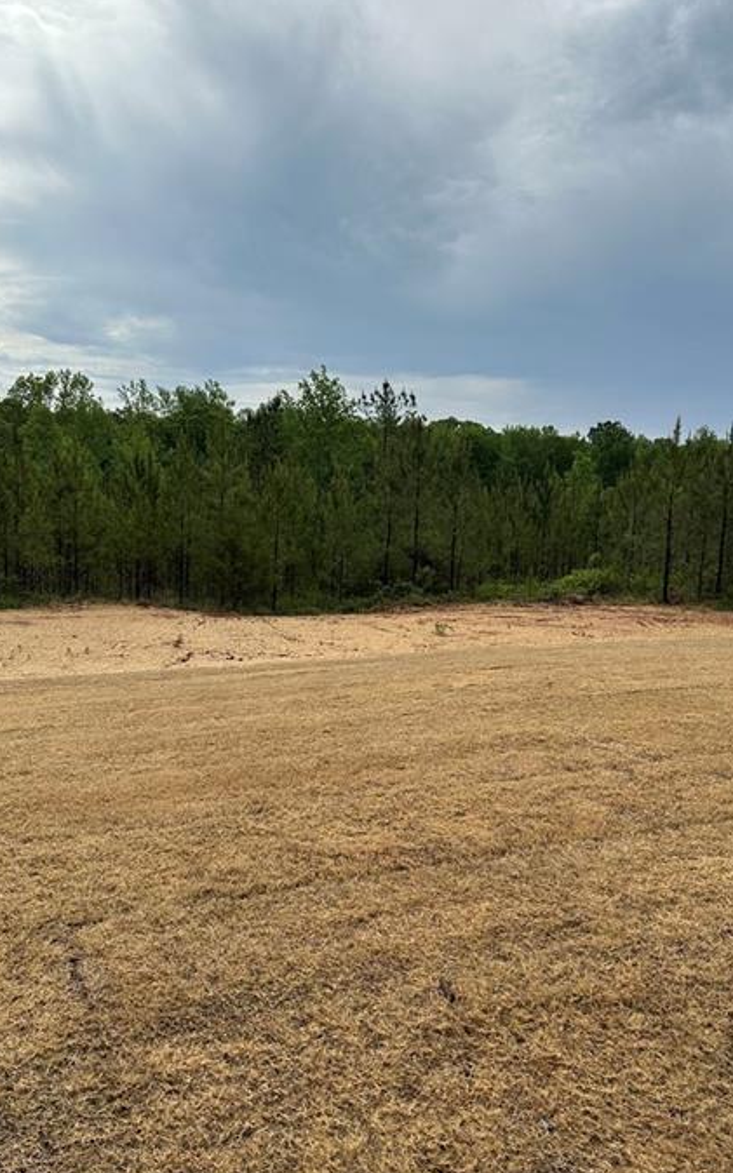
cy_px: 576
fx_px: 927
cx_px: 381
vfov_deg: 64.6
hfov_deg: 43.1
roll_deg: -2.6
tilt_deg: -8.0
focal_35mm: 29
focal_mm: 6.86
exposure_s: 1/6211
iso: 80
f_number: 1.78
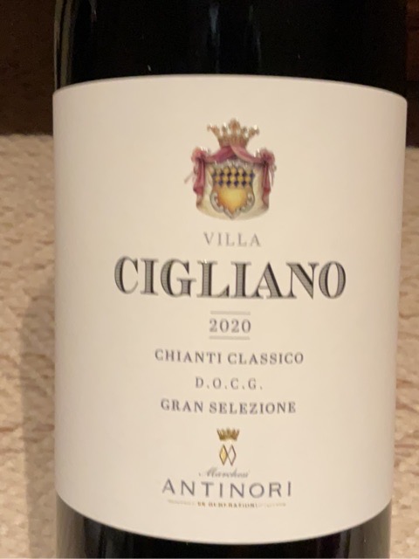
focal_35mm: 30
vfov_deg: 60.0
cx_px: 210
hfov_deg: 46.8
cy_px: 280
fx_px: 484
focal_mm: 3
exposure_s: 1/60
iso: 200
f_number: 1.8
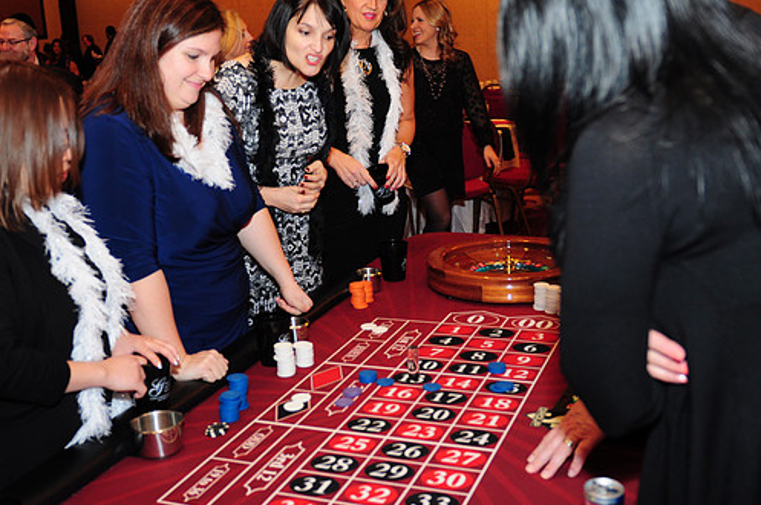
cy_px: 247
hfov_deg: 46.4
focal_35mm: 42
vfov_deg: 31.8
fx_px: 887
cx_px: 363
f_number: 2.8
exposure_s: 1/60
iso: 640
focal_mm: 24
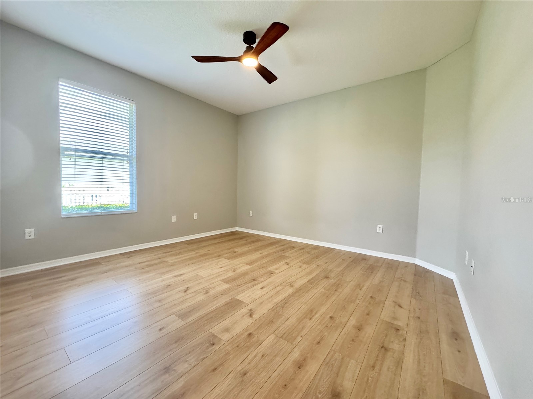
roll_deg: -1.2
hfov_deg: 102.1
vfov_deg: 85.7
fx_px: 216
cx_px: 266
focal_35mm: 14
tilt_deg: -3.2
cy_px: 200
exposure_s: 1/120
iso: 320
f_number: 2.2
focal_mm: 2.22
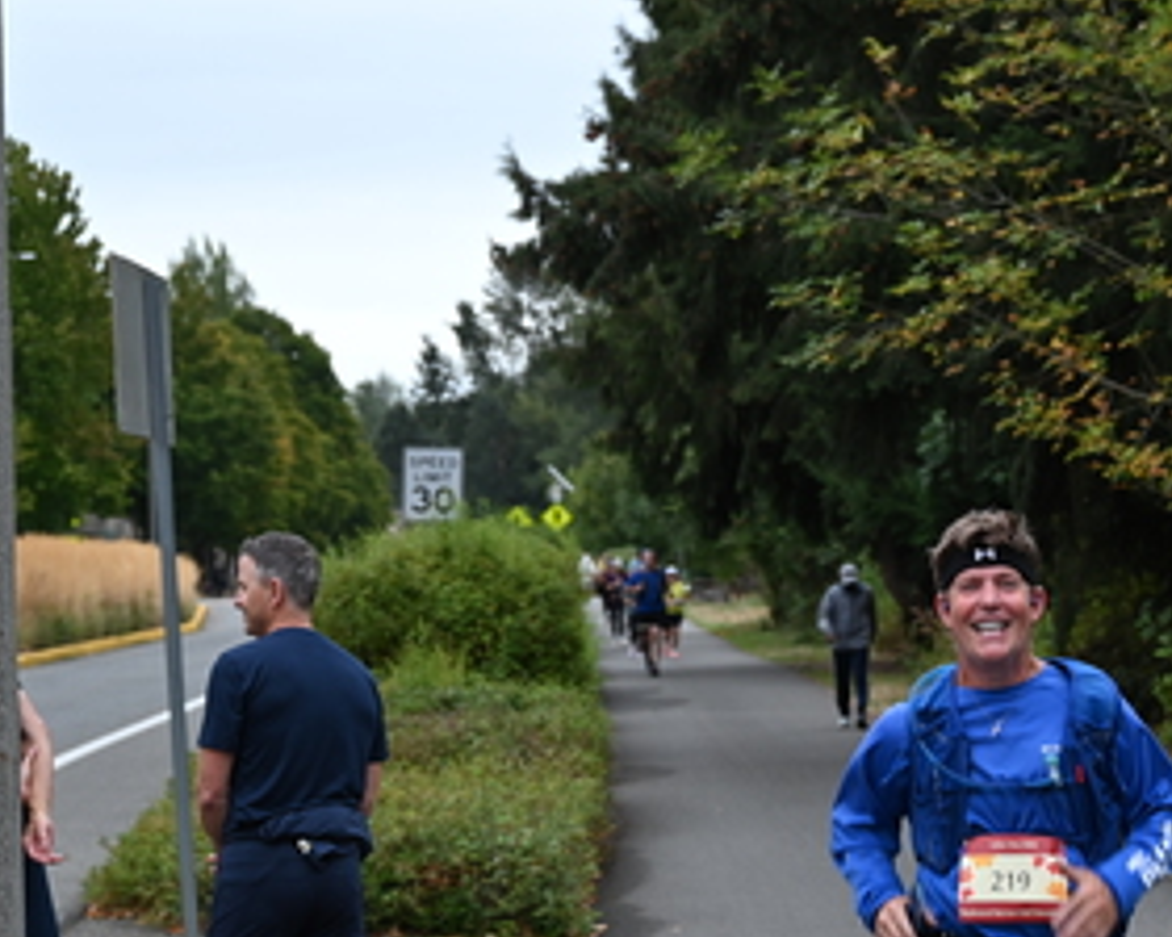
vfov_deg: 12.0
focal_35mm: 129
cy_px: 588
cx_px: 1046
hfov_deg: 14.8
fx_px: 4475
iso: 400
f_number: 6
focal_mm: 70
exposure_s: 1/125
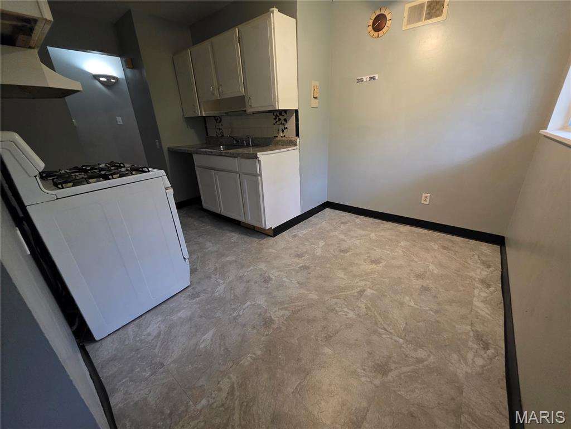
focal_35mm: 13
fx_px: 214
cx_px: 286
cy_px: 214
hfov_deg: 106.2
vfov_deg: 89.9
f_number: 1.9
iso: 800
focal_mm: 2.2
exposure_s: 1/60
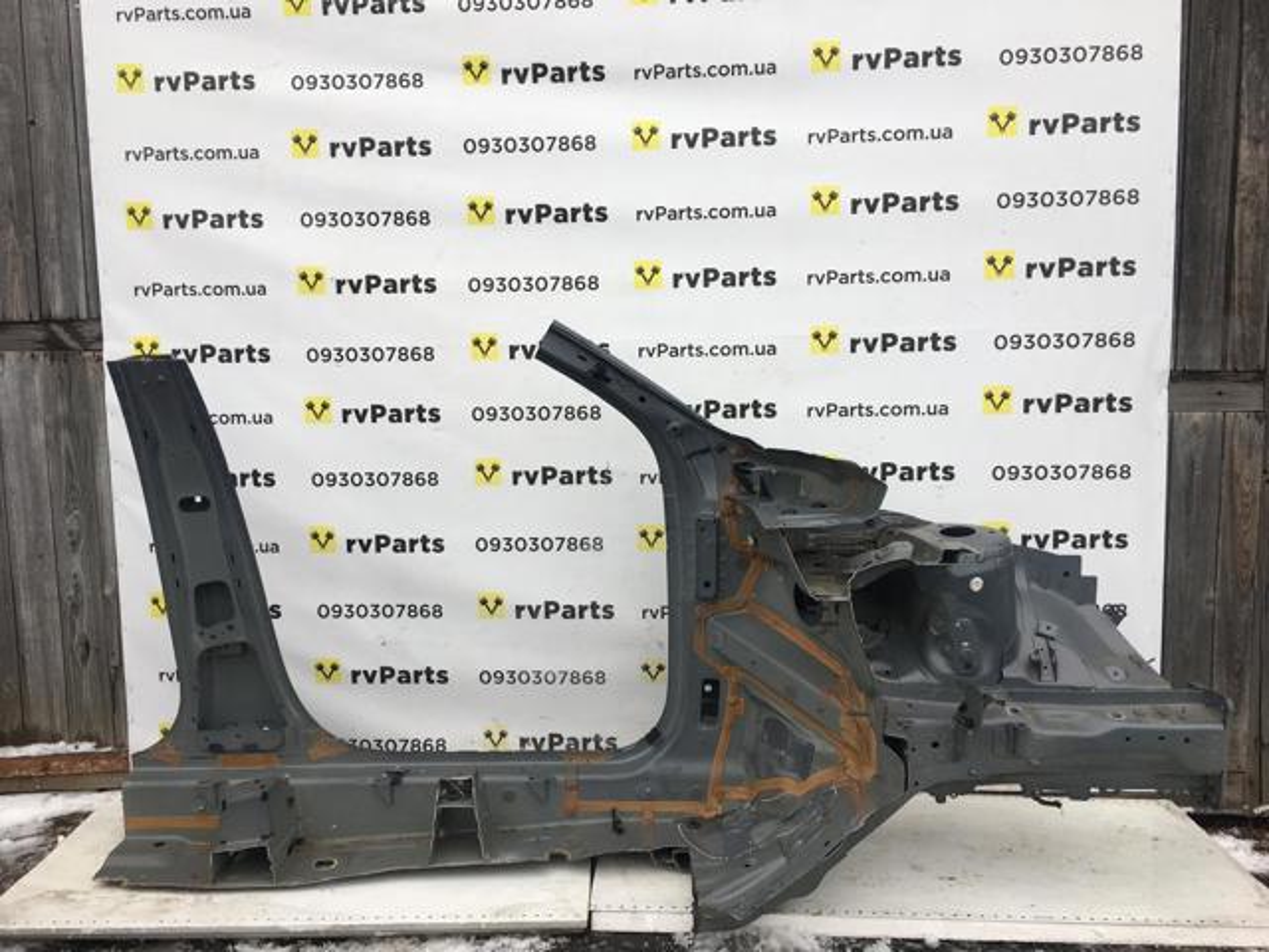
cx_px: 634
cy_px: 476
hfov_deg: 61.7
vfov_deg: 48.2
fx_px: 1063
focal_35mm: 29
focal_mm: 4.15
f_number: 2.2
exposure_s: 1/100
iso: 25
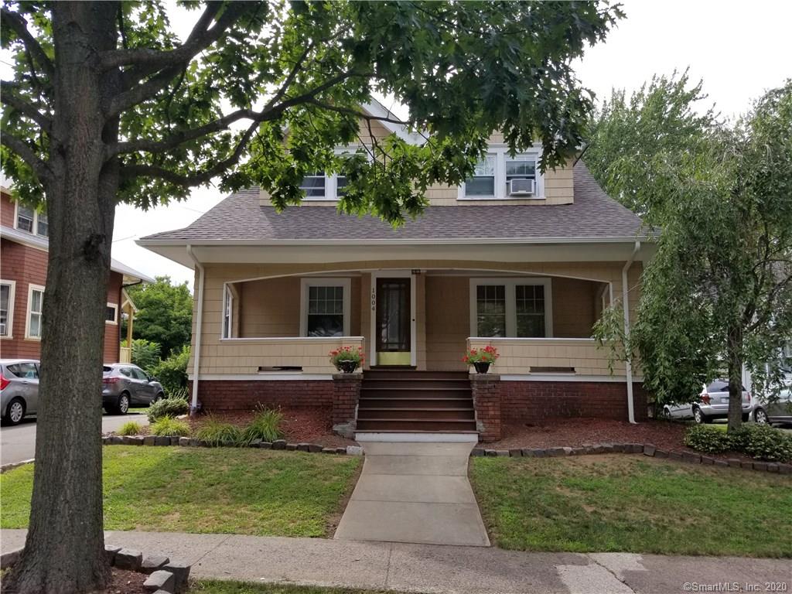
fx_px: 595
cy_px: 297
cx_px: 396
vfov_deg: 53.1
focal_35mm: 26
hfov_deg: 67.3
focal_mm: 4.3
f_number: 1.7
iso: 50
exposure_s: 1/988
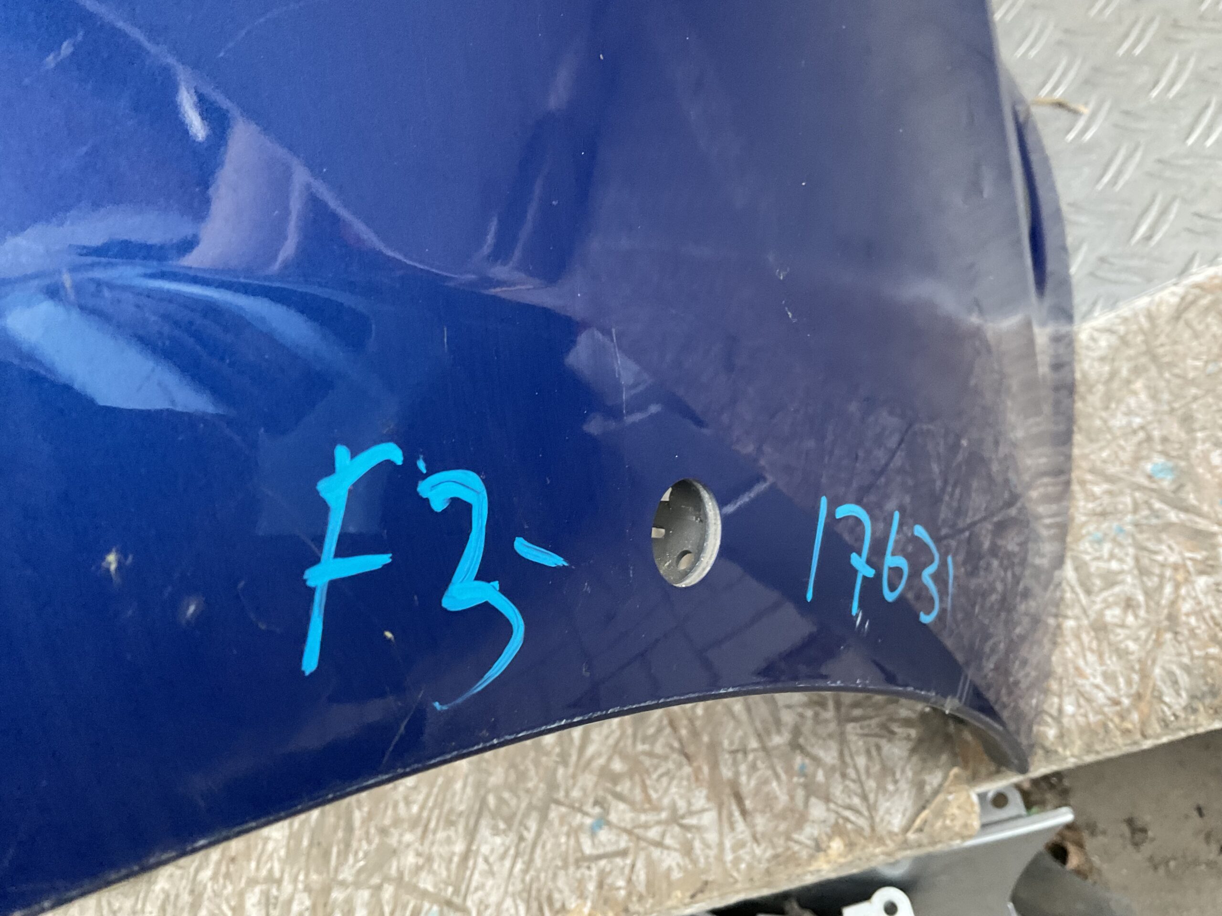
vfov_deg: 48.2
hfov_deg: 61.7
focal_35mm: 29
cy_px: 458
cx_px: 611
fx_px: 1024
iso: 250
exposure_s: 1/60
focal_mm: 3
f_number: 1.8
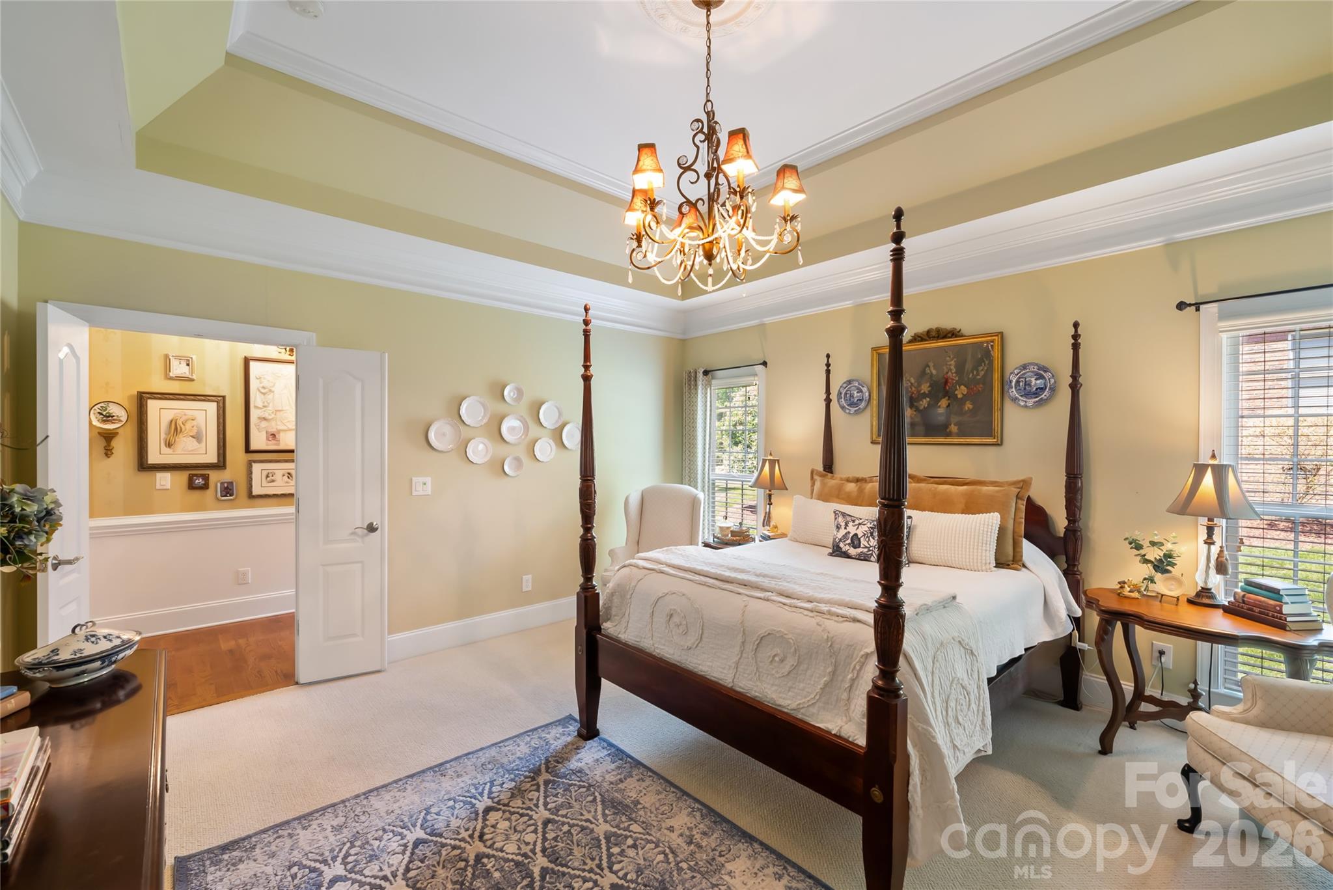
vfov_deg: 81.3
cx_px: 666
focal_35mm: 14
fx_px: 519
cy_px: 445
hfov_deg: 104.2
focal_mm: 14
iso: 100
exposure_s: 5
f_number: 10
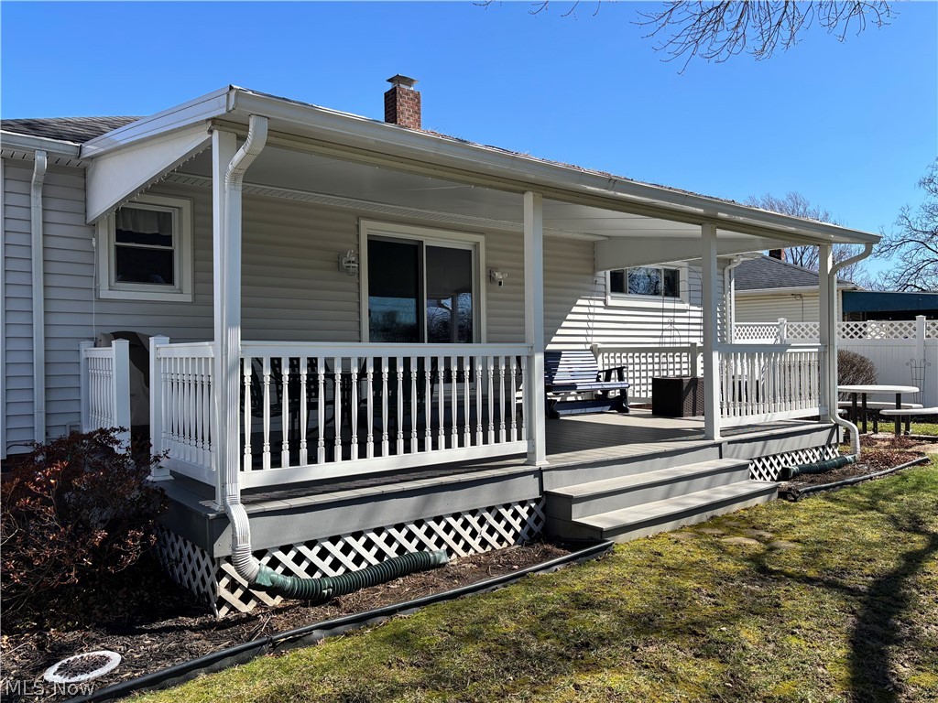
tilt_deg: +0.0
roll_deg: +0.6
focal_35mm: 26
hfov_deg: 67.3
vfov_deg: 53.1
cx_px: 469
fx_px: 705
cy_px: 352
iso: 50
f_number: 1.6
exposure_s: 1/2398
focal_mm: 5.96
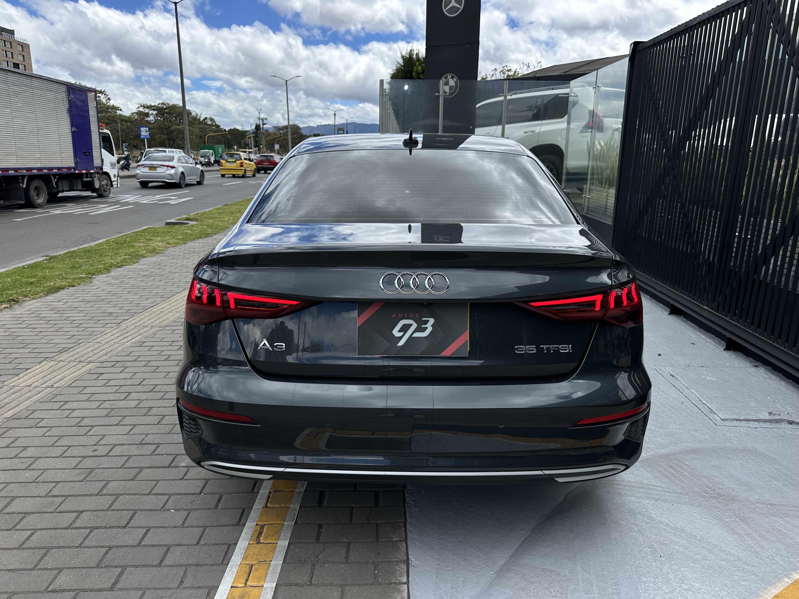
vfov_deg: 56.8
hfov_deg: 71.6
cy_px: 300
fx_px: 554
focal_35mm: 24
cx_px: 400
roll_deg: -1.2
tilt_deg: -14.2
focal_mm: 6.86
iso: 80
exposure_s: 1/2732
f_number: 1.78
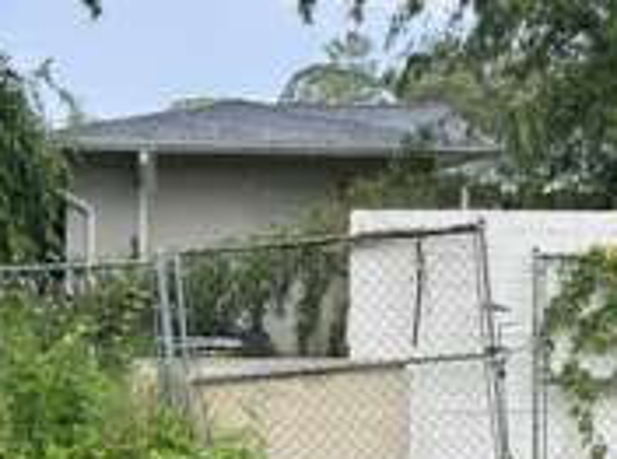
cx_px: 326
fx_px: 1262
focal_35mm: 71
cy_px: 237
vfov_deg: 20.6
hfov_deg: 27.5
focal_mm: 5.7
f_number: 1.5
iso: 50
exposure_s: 1/791
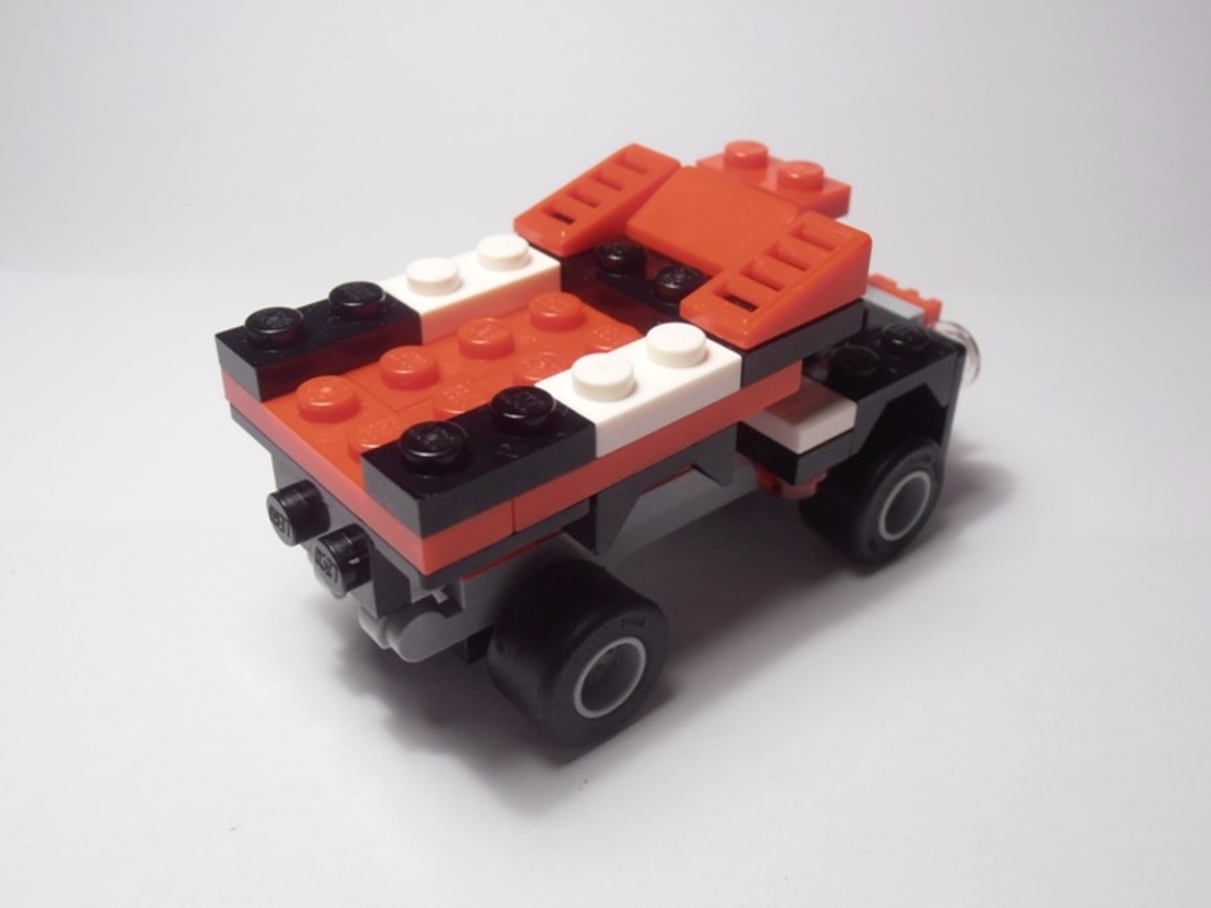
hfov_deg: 50.1
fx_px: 1294
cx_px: 606
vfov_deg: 38.7
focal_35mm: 37
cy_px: 454
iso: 80
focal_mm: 6.61
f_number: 3.9
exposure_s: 1/40
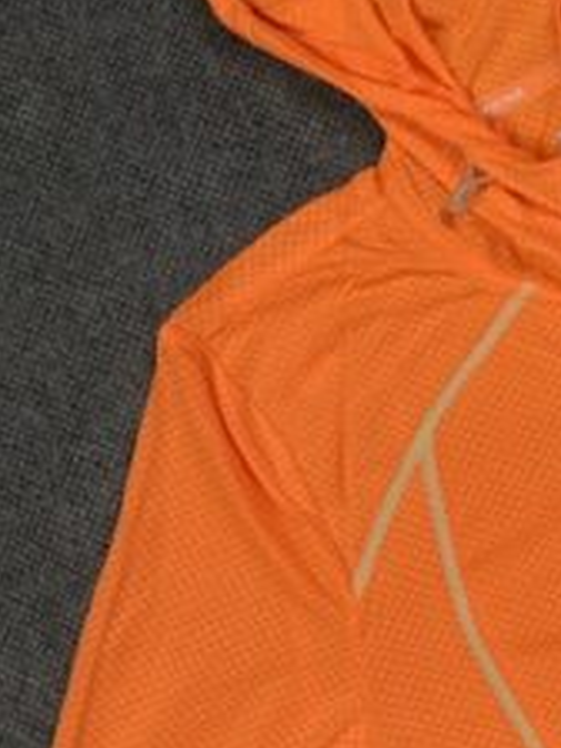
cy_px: 122
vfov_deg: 30.2
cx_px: 654
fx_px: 1340
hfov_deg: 22.0
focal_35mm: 62
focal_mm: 4.25
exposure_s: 1/100
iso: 40
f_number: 1.8
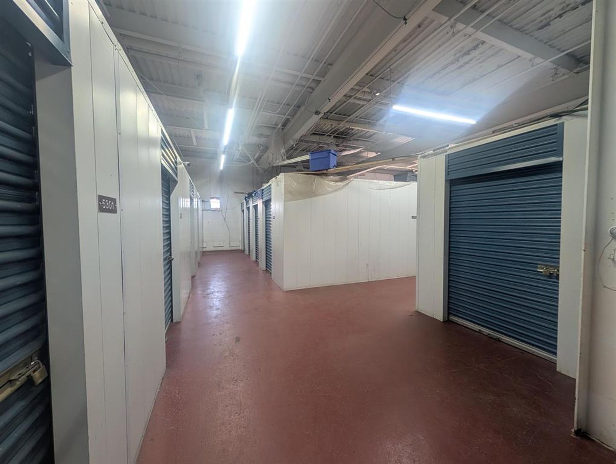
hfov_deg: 110.5
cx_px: 308
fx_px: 214
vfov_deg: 94.6
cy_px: 232
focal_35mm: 12
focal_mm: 2.02
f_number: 1.7
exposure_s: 1/40
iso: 108
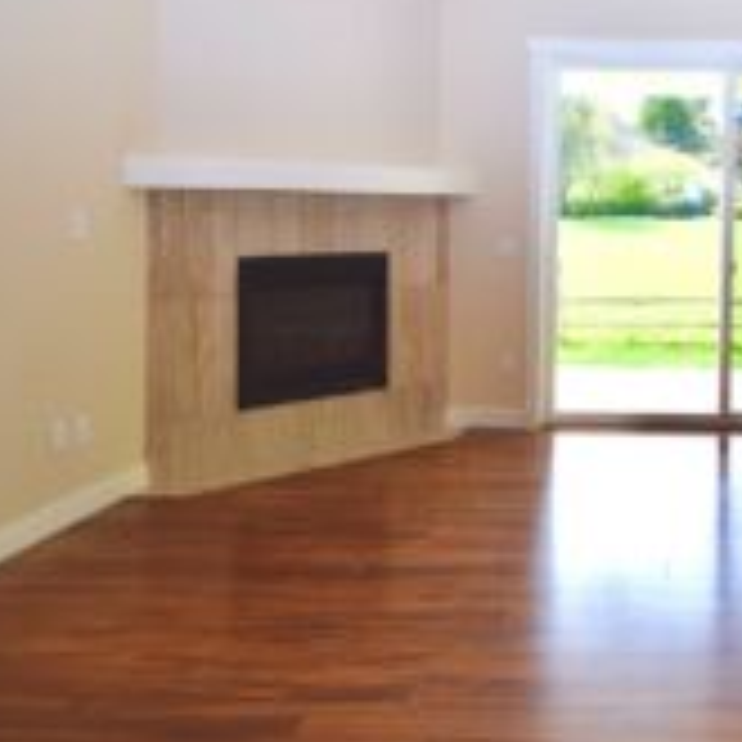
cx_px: 706
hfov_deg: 45.9
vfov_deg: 50.9
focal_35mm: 31
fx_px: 752
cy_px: 209
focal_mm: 10
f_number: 7.1
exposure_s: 1/200
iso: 400
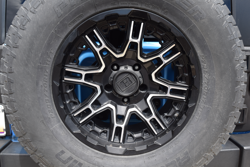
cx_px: 125
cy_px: 84
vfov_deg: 40.0
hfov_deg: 57.2
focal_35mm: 33
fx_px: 229
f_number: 8
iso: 250
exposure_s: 1/250
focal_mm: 22
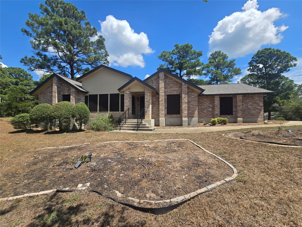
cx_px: 151
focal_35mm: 13
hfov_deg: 106.2
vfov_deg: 89.9
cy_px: 114
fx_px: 113
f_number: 2.2
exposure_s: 1/2151
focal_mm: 2.2
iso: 50
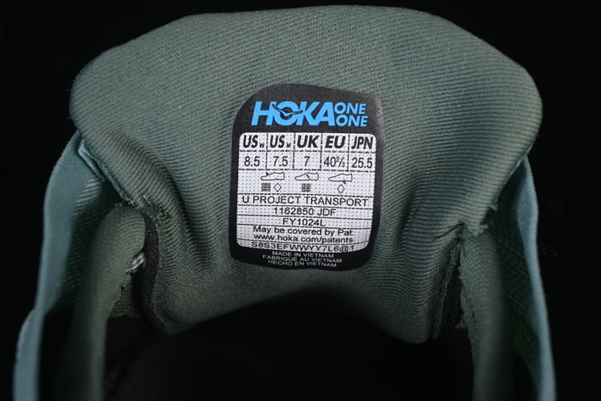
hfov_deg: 27.0
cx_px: 300
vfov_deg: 18.2
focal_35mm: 75
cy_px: 200
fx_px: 1252
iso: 160
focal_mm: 50
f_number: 8
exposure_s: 1/60
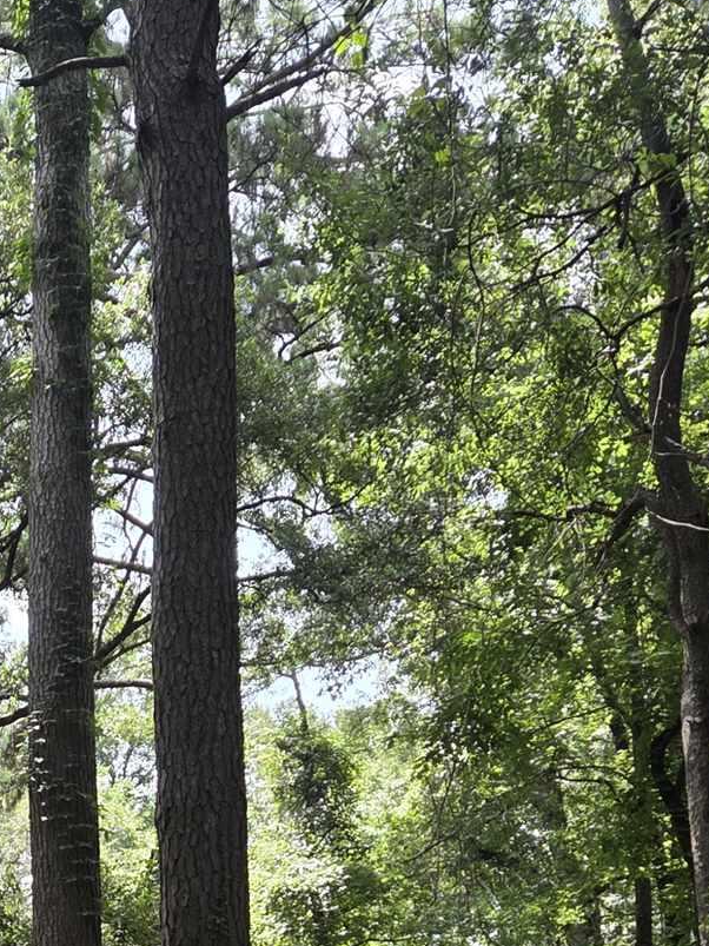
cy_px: 1057
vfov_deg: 26.9
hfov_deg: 20.9
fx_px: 1803
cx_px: -121
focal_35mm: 66
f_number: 1.8
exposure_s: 1/621
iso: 80
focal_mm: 5.4
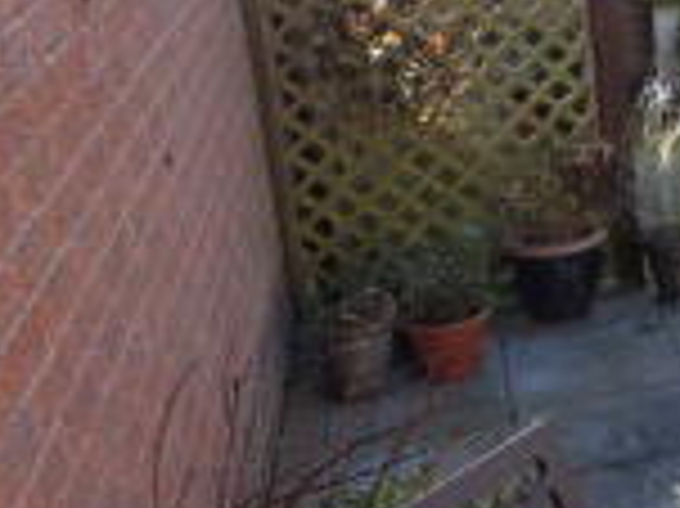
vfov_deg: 19.4
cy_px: 115
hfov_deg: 19.6
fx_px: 1472
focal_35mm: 75
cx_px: 1216
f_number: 11
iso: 100
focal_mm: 12
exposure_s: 1/40
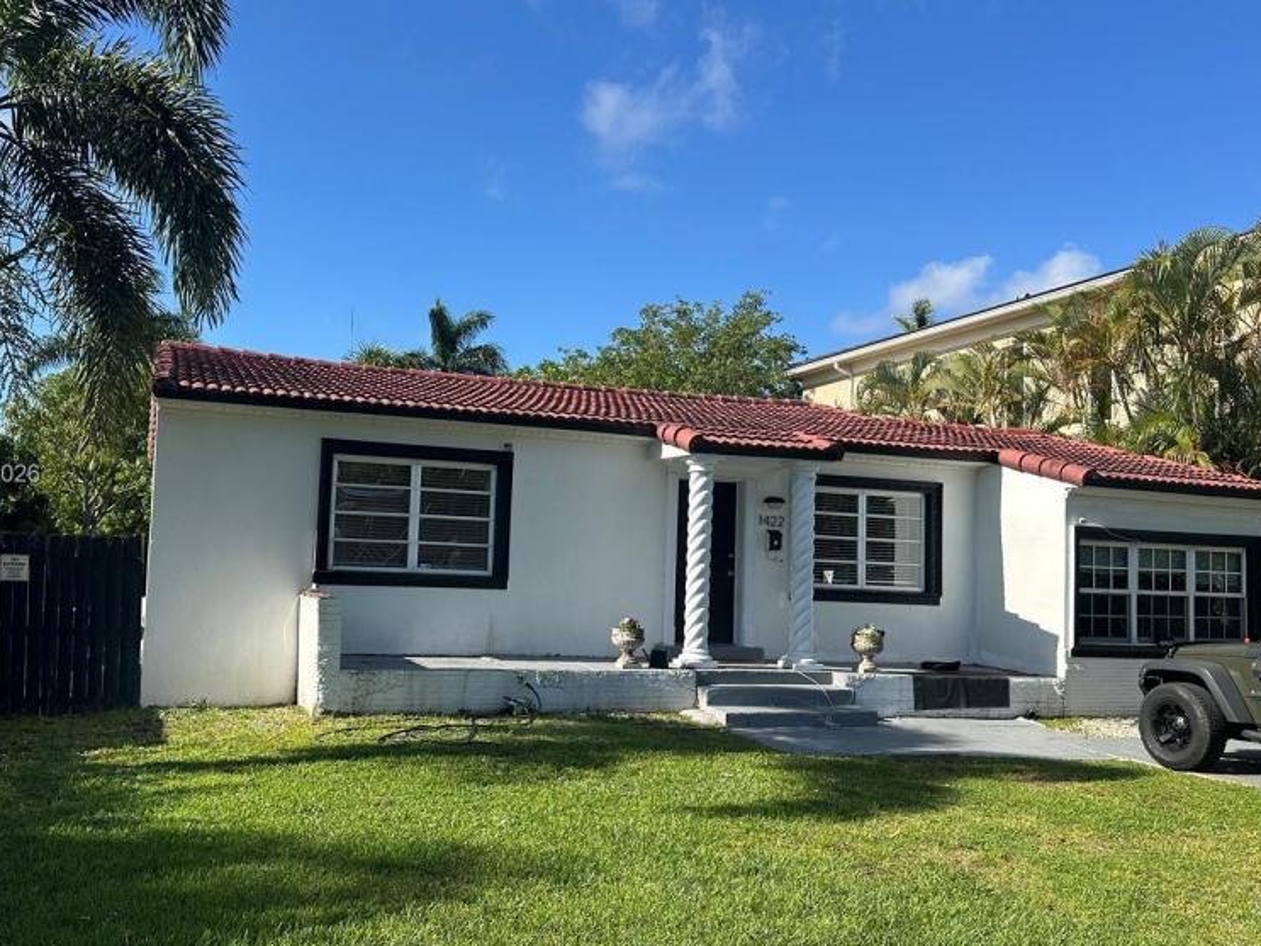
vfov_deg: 45.4
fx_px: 1129
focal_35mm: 31
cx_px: 538
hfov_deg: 58.1
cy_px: 476
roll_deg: -2.5
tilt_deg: +4.8
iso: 80
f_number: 1.78
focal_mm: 6.86
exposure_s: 1/3155
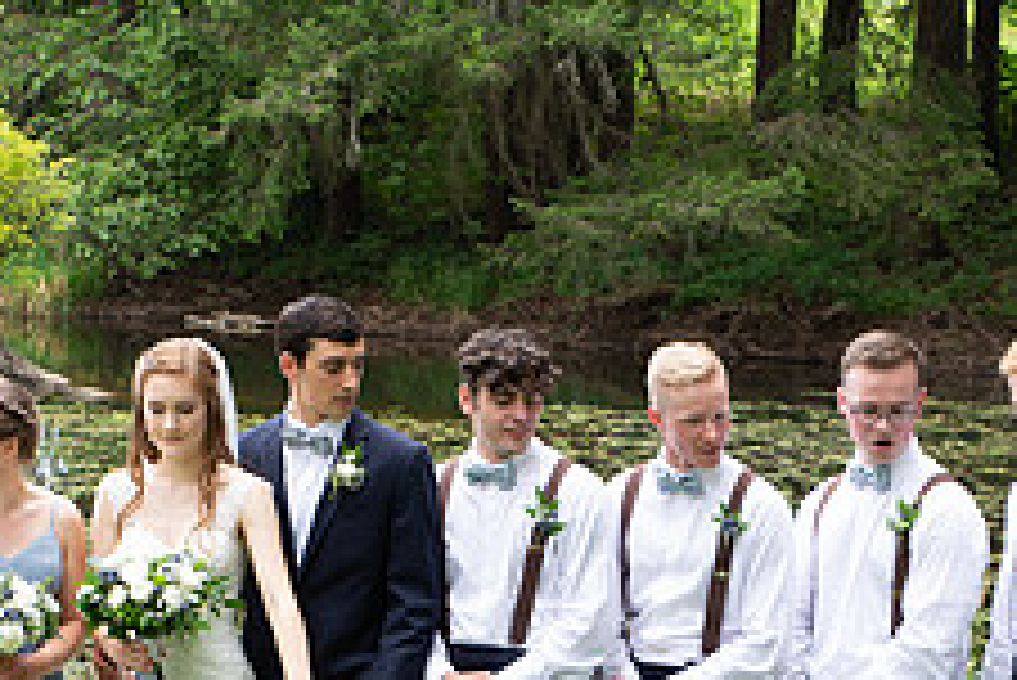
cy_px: 471
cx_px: 382
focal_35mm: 113
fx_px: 3194
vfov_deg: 12.1
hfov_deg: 18.1
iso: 400
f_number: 9
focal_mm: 44
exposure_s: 1/160
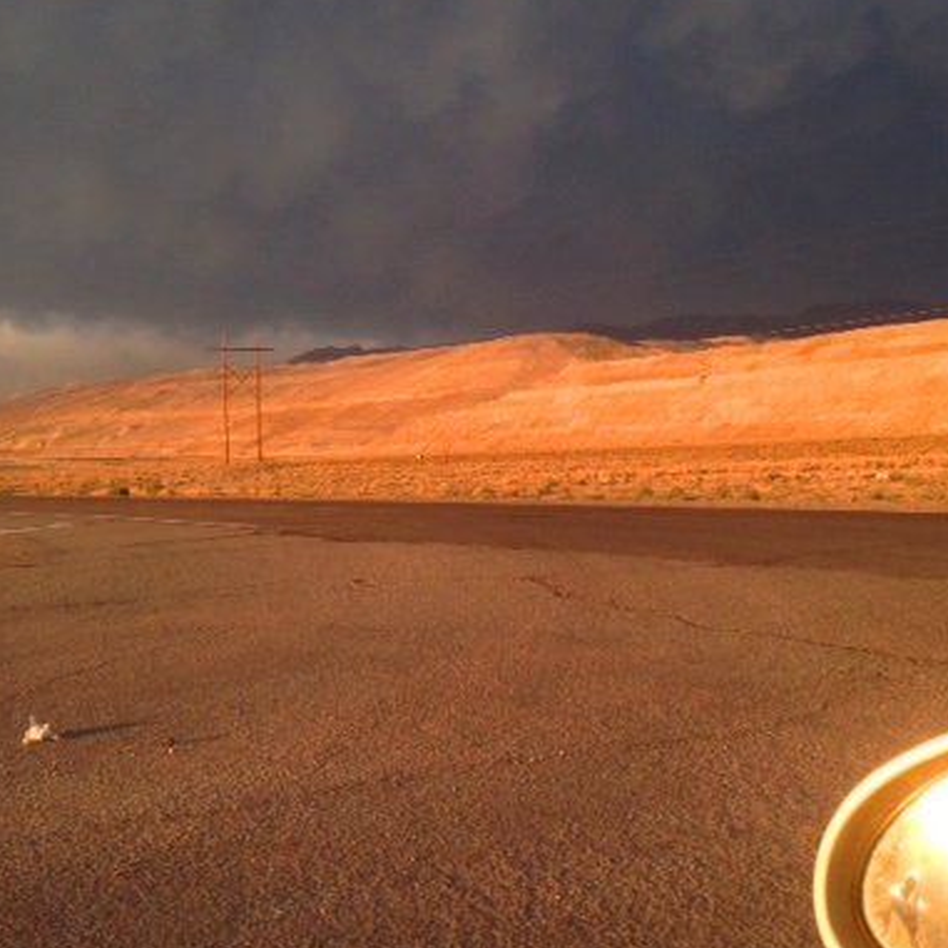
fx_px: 1518
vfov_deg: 34.7
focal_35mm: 49
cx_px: 532
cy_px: 483
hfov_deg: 34.6
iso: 50
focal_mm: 4.12
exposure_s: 1/264
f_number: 2.4
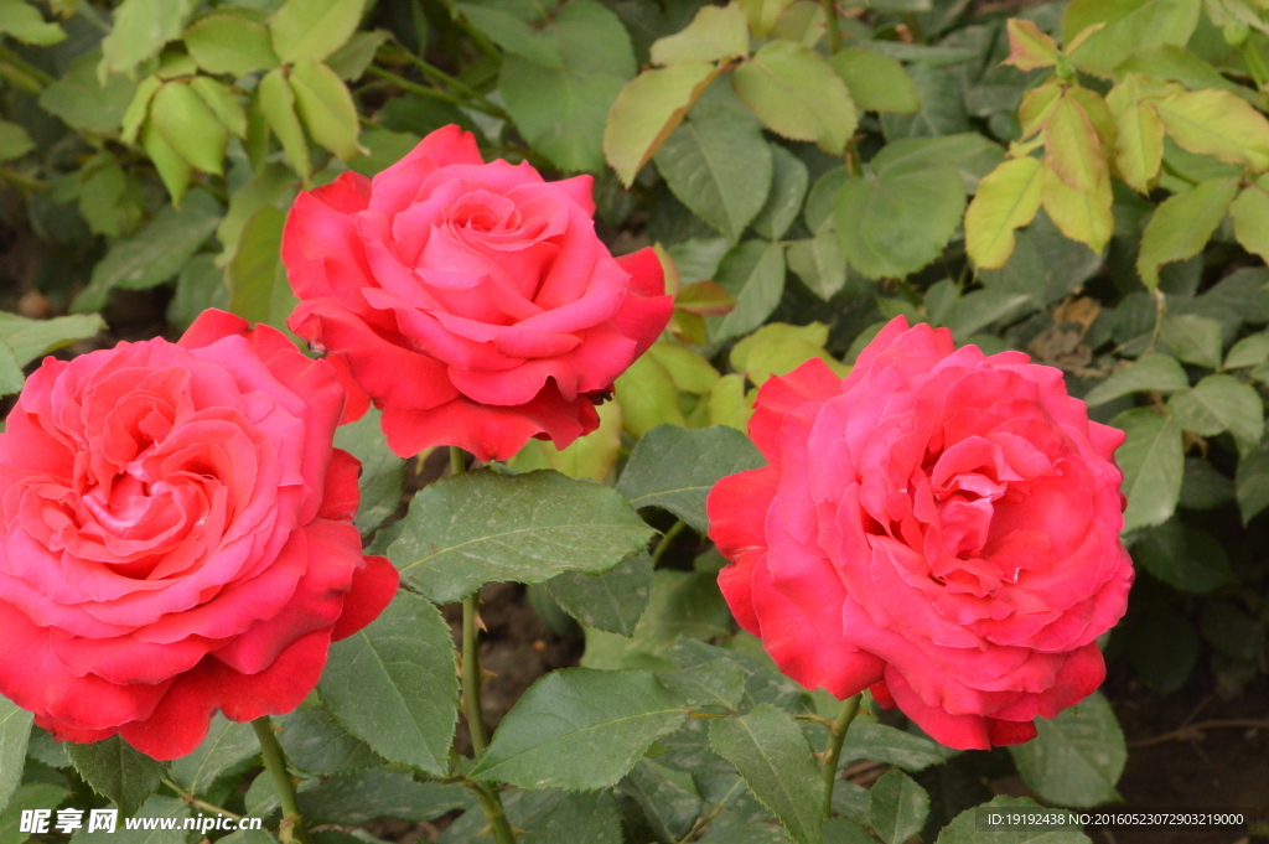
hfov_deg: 11.8
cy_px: 422
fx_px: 6128
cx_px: 634
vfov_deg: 7.9
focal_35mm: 174
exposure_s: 1/250
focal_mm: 116
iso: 1800
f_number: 18
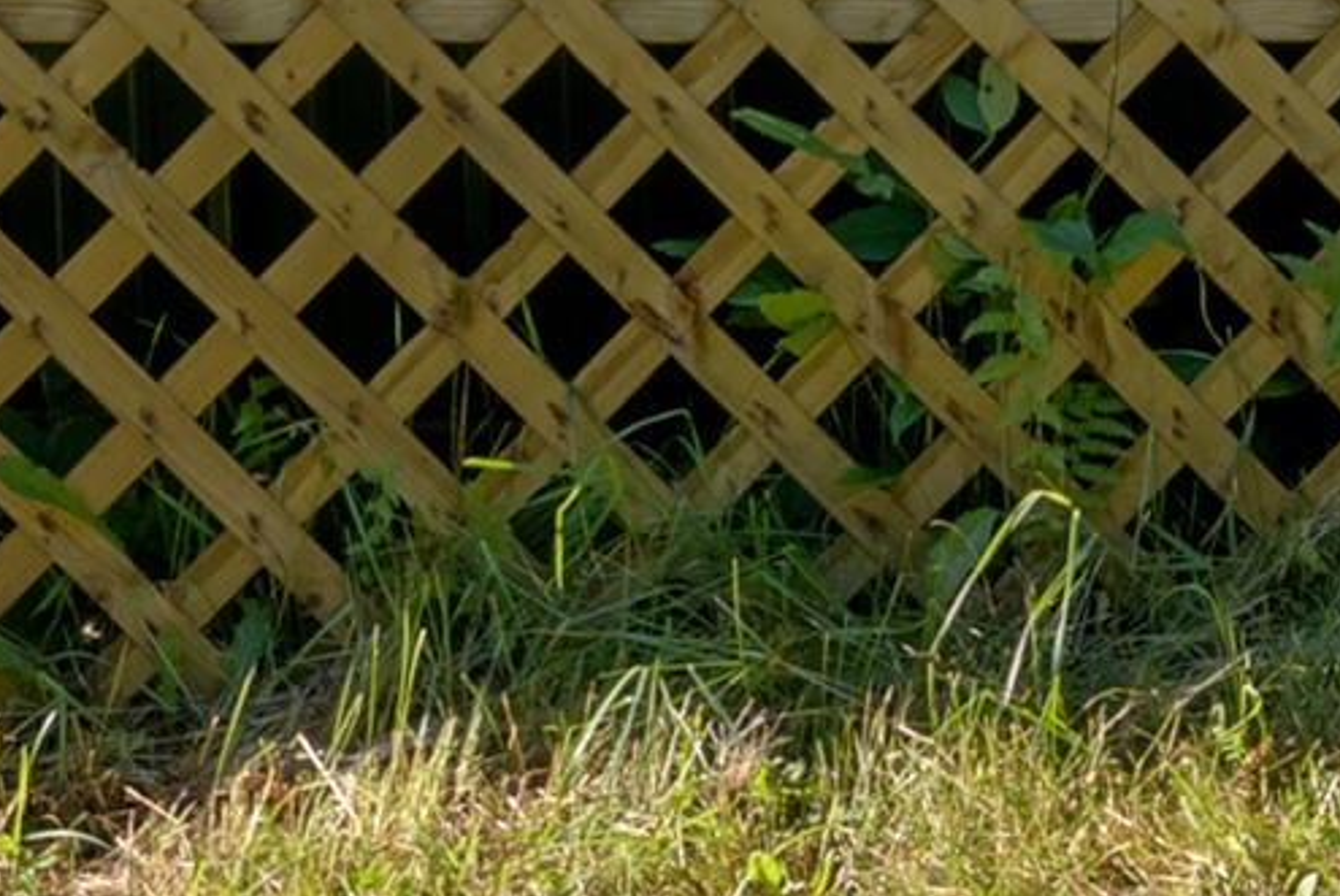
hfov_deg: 9.6
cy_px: -1758
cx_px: 1573
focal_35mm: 212
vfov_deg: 6.0
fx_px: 7898
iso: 320
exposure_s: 1/60
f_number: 14
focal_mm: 35
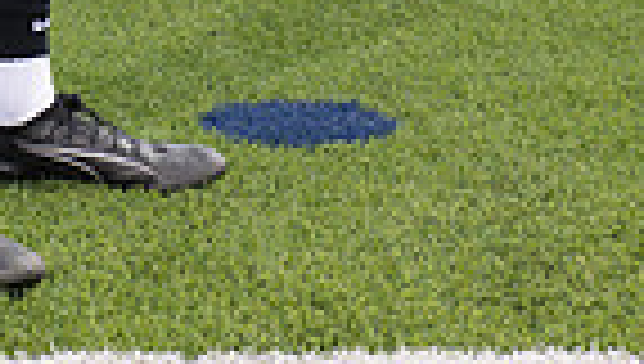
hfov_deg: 13.5
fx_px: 2703
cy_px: -566
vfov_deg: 7.2
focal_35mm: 158
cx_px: 54
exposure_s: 1/400
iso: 125
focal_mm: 48
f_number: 7.1
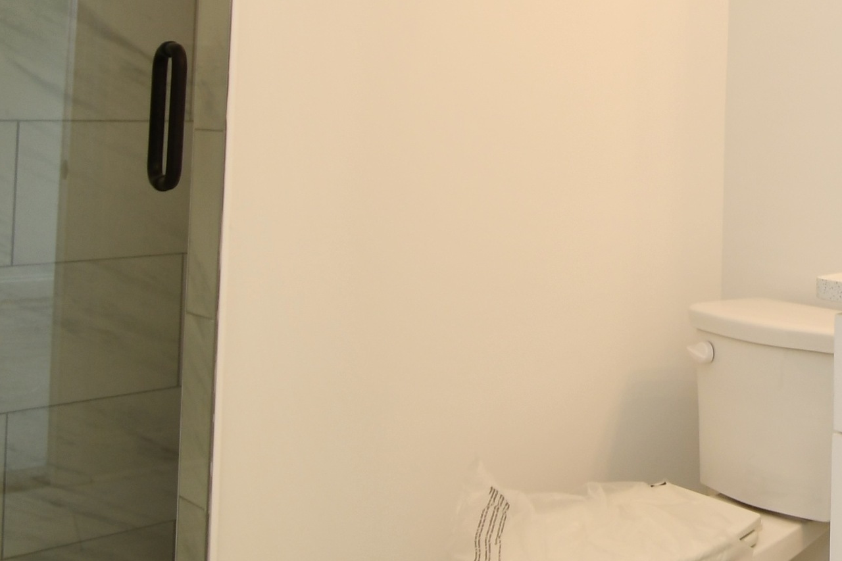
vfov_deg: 34.9
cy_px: 62
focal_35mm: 36
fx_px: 842
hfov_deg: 47.6
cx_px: 762
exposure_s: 1/60
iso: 200
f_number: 4
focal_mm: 10
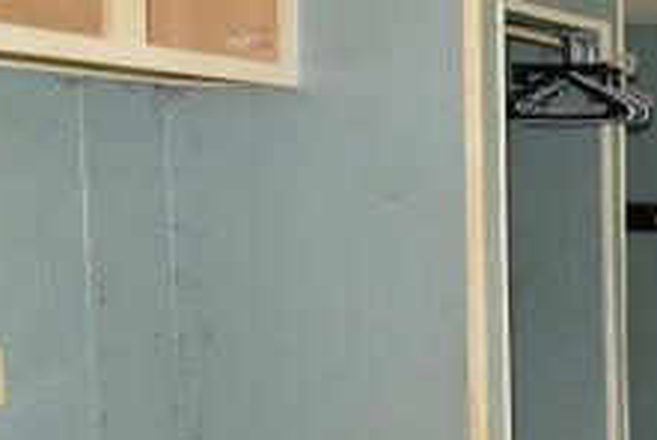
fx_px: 1425
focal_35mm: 78
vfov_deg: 17.3
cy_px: 381
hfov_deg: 22.7
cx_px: 890
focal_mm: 24
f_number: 4.5
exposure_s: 1/80
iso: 800
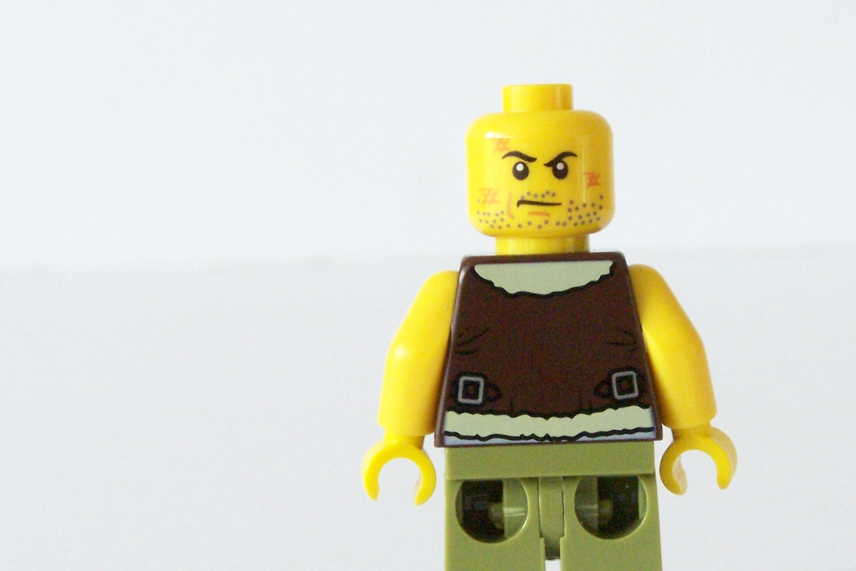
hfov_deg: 16.1
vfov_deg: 10.8
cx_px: 565
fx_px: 3019
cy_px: 320
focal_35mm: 127
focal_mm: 13.7
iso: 400
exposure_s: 1/8
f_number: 6.3
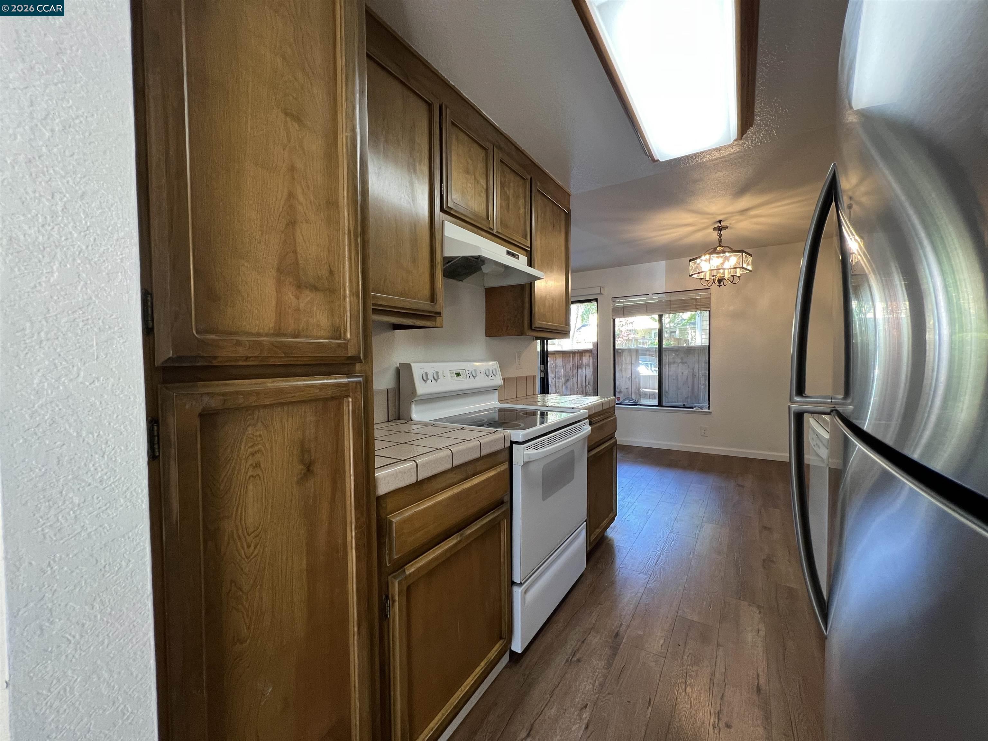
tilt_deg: -1.8
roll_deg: +0.6
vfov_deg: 89.9
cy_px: 370
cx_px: 494
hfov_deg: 106.2
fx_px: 371
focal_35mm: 13
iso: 160
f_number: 1.8
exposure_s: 1/60
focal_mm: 1.57
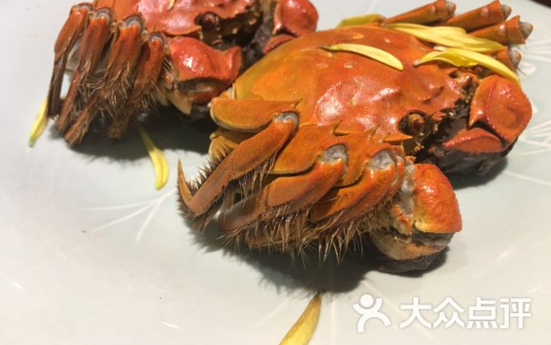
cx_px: 274
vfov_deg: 40.5
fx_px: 466
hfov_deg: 61.2
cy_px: 146
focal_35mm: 31
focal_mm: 4.15
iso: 50
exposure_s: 1/17
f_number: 2.2
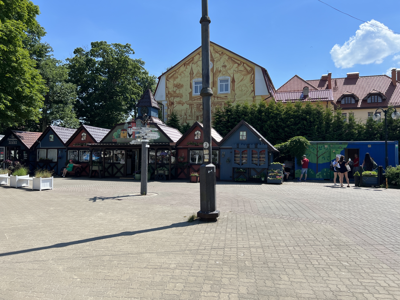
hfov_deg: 67.3
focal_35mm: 26
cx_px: 200
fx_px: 300
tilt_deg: +0.1
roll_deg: -1.7
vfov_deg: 53.1
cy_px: 150
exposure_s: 1/3831
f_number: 1.5
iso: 50
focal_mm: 5.7
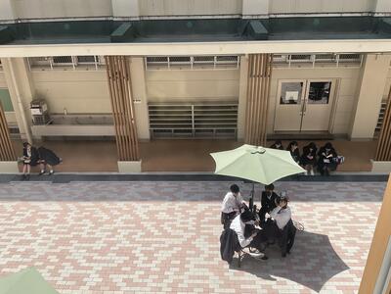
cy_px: 147
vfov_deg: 48.2
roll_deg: +0.5
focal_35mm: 29
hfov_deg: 61.7
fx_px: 328
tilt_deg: -25.9
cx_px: 196
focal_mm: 3
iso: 16
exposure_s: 1/1730
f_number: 1.8
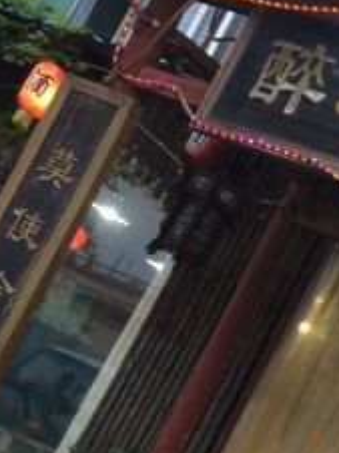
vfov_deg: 21.2
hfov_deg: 15.2
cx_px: 506
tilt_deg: +6.4
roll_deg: -23.4
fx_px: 1177
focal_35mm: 90
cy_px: 427
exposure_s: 1/33
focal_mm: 4.15
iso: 100
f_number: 2.2
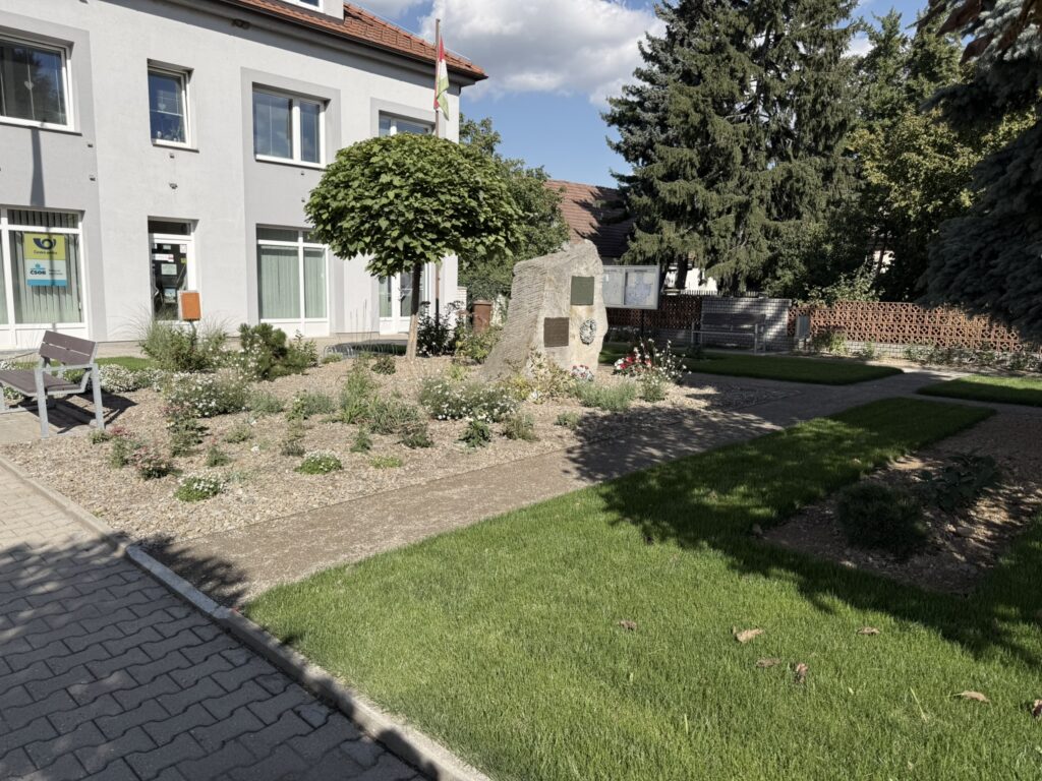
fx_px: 722
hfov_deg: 71.6
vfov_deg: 56.8
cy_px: 390
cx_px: 521
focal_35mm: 24
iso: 80
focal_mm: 6.76
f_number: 1.78
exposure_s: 1/4673
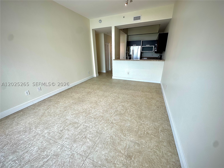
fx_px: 91
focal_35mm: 14
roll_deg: +1.1
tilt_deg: -19.1
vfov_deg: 85.7
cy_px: 84
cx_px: 112
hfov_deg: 102.1
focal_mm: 2.22
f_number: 2.2
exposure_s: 1/143
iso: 40
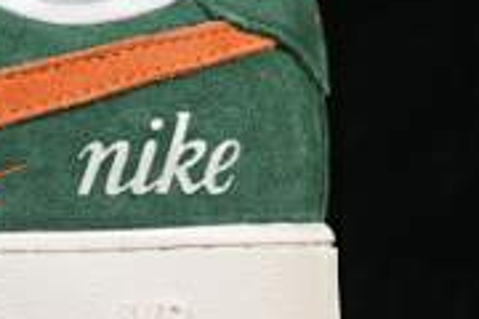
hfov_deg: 6.7
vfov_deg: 4.5
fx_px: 4045
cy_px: 11
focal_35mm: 304
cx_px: -301
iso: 160
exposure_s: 1/80
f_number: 8
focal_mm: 50
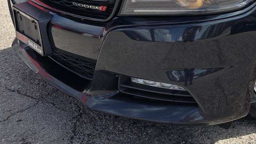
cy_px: 19
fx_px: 312
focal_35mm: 46
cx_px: 228
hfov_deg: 41.3
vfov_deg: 25.3
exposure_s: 1/1387
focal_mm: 6.3
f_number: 1.7
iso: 40
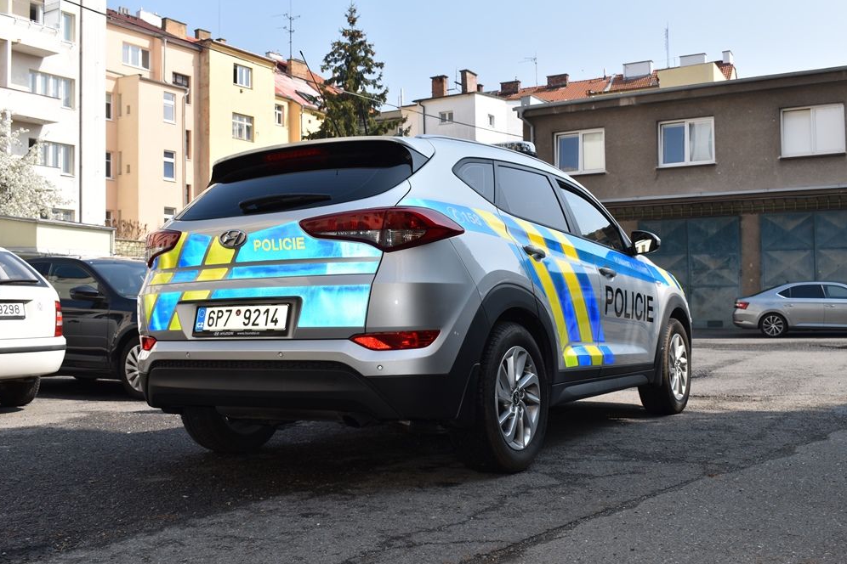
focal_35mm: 37
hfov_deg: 51.9
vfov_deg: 35.9
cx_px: 429
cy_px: 288
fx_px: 870
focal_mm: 24
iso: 100
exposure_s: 1/200
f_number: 8
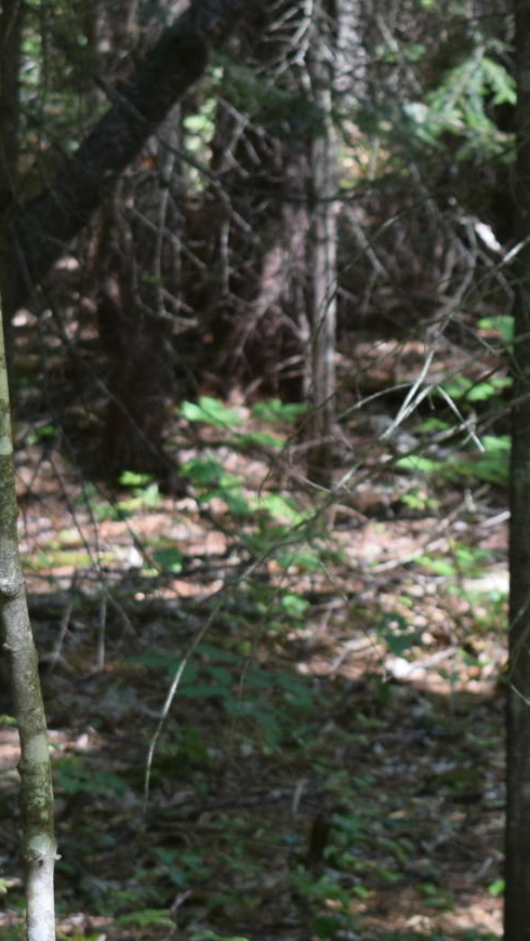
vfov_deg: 8.3
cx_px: -9
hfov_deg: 4.7
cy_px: 435
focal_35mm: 260
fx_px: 6490
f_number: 5.6
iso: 400
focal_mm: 48
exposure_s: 1/125
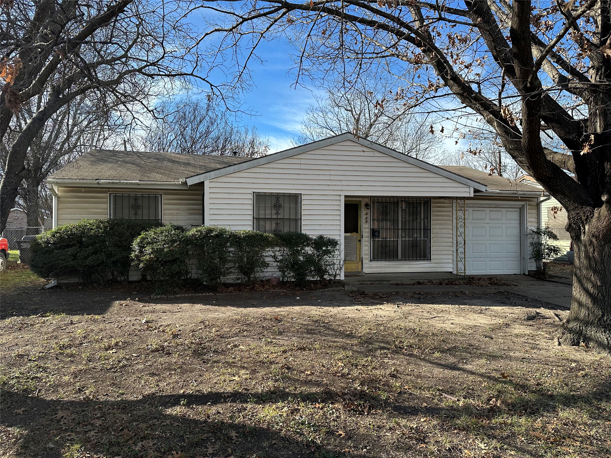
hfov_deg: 71.6
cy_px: 229
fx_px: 424
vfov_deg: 56.8
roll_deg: -0.7
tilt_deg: +0.5
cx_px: 306
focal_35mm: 24
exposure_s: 1/2299
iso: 80
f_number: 1.78
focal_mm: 6.86
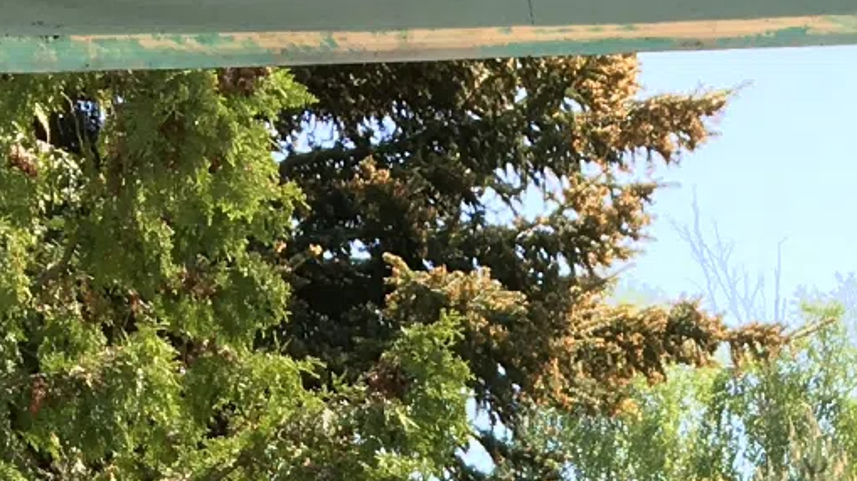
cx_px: 764
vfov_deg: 7.5
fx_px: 3385
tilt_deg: -1.7
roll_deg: +1.4
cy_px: 1266
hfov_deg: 14.3
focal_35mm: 149
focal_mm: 4.15
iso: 25
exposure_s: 1/346
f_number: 2.2
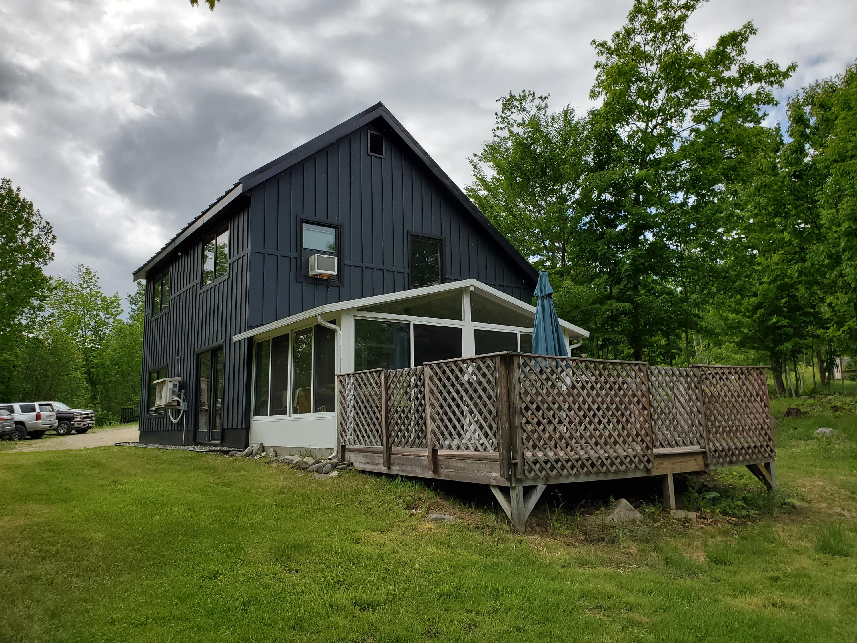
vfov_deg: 53.1
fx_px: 644
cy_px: 322
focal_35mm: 26
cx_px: 428
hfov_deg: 67.3
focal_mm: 4.3
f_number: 2.4
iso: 50
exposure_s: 1/1614
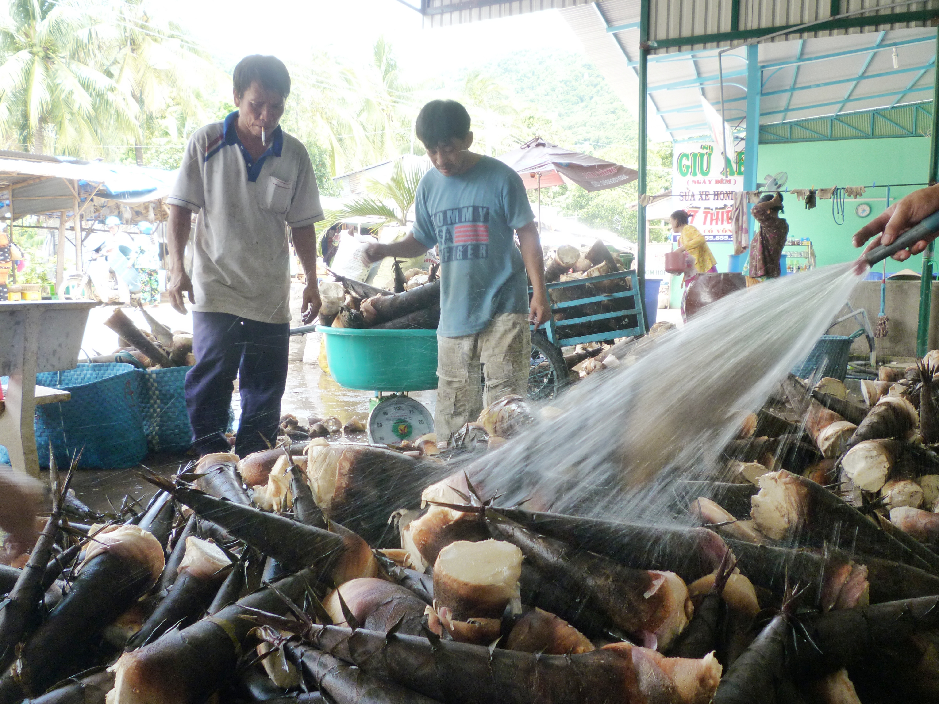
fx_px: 787
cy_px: 352
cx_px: 470
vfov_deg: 48.2
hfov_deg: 61.7
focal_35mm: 29
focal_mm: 5.2
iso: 125
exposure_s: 1/50
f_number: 3.3
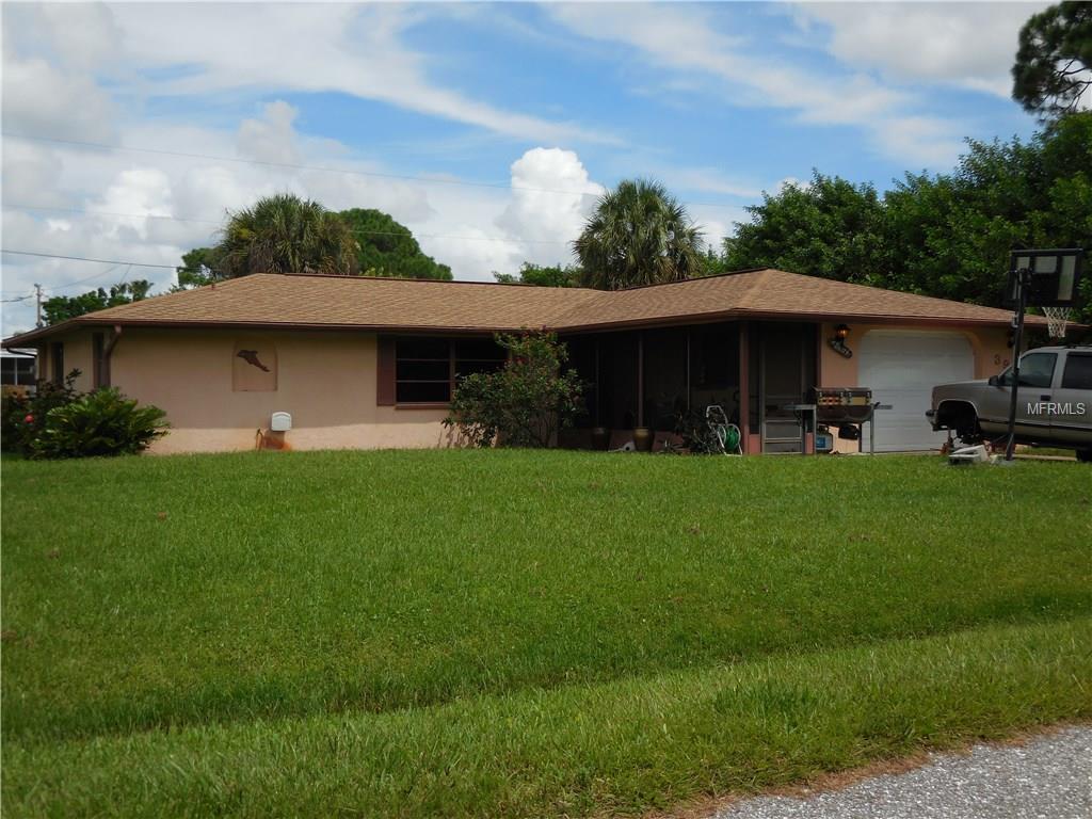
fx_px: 1230
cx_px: 546
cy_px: 410
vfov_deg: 36.8
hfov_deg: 47.9
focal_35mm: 39
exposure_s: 1/1600
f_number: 3.9
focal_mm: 7
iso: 125
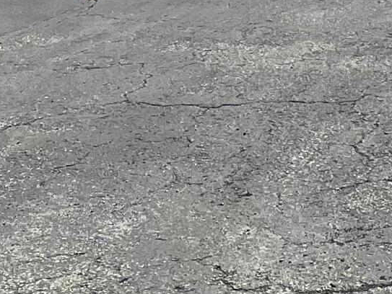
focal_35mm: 138
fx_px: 1564
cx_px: 625
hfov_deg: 13.3
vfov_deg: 9.4
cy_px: -455
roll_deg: +1.4
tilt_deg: +3.7
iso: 32
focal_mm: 5.1
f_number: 1.6
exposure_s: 1/4717
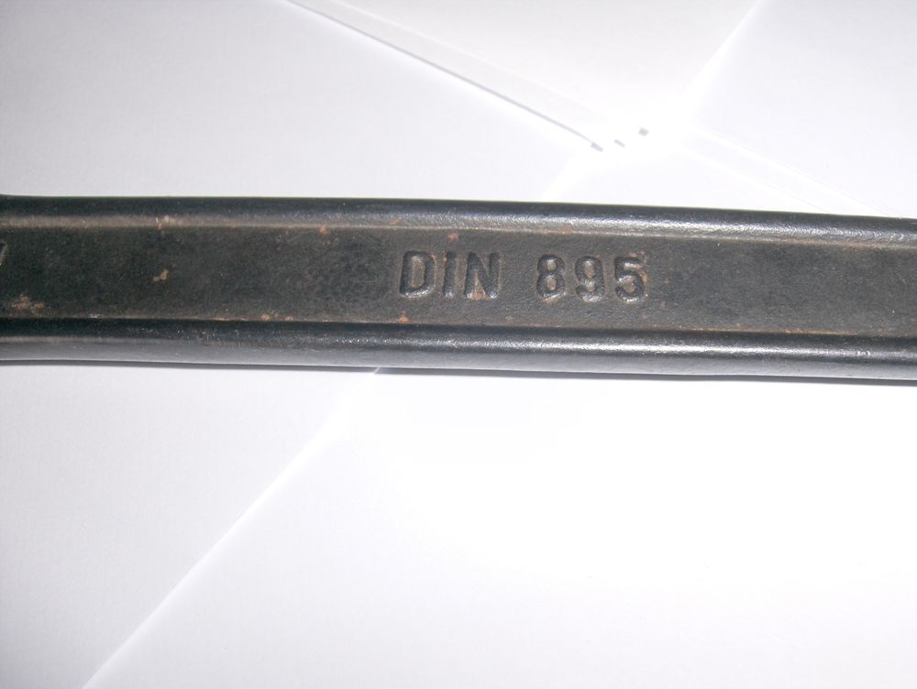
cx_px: 458
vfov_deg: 40.8
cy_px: 344
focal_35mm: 35
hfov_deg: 52.6
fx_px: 928
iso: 100
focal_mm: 7.5
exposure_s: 1/60
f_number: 5.5
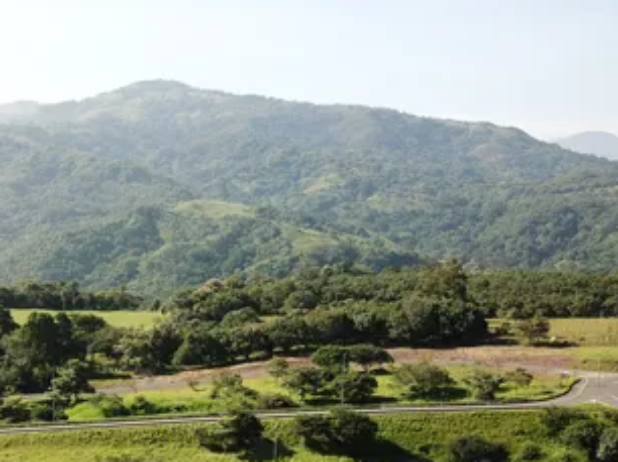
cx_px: 235
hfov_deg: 35.4
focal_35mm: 54
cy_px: 391
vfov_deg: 26.3
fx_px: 963
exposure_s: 1/800
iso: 100
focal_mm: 4.73
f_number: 2.2
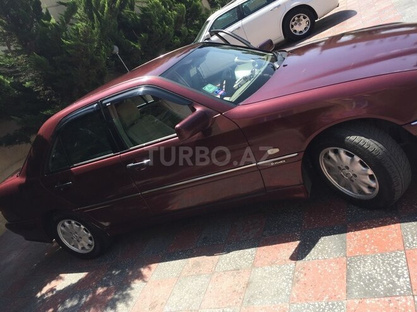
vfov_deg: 48.2
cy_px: 156
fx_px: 349
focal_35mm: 29
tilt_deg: -15.0
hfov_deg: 61.7
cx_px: 208
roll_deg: +25.1
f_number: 2.2
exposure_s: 1/824
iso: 32
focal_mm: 4.15
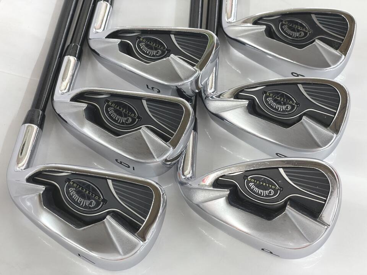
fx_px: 551
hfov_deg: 36.8
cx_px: 184
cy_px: 138
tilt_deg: -53.1
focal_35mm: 52
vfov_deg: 28.0
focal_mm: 6
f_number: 2
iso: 200
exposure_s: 1/120
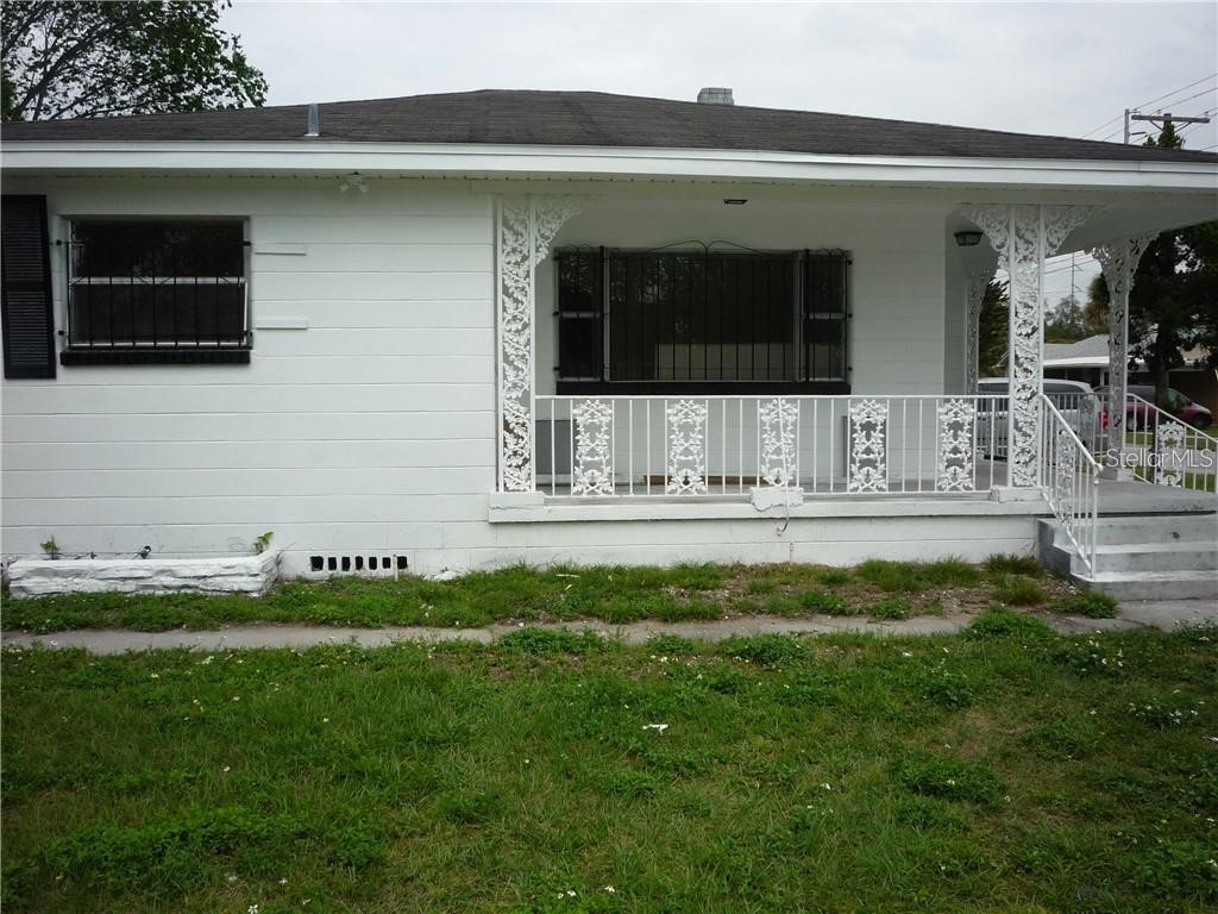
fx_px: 1126
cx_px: 609
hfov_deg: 56.8
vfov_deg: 44.2
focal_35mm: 32
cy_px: 457
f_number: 5.6
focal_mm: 5.2
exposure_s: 1/500
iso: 100
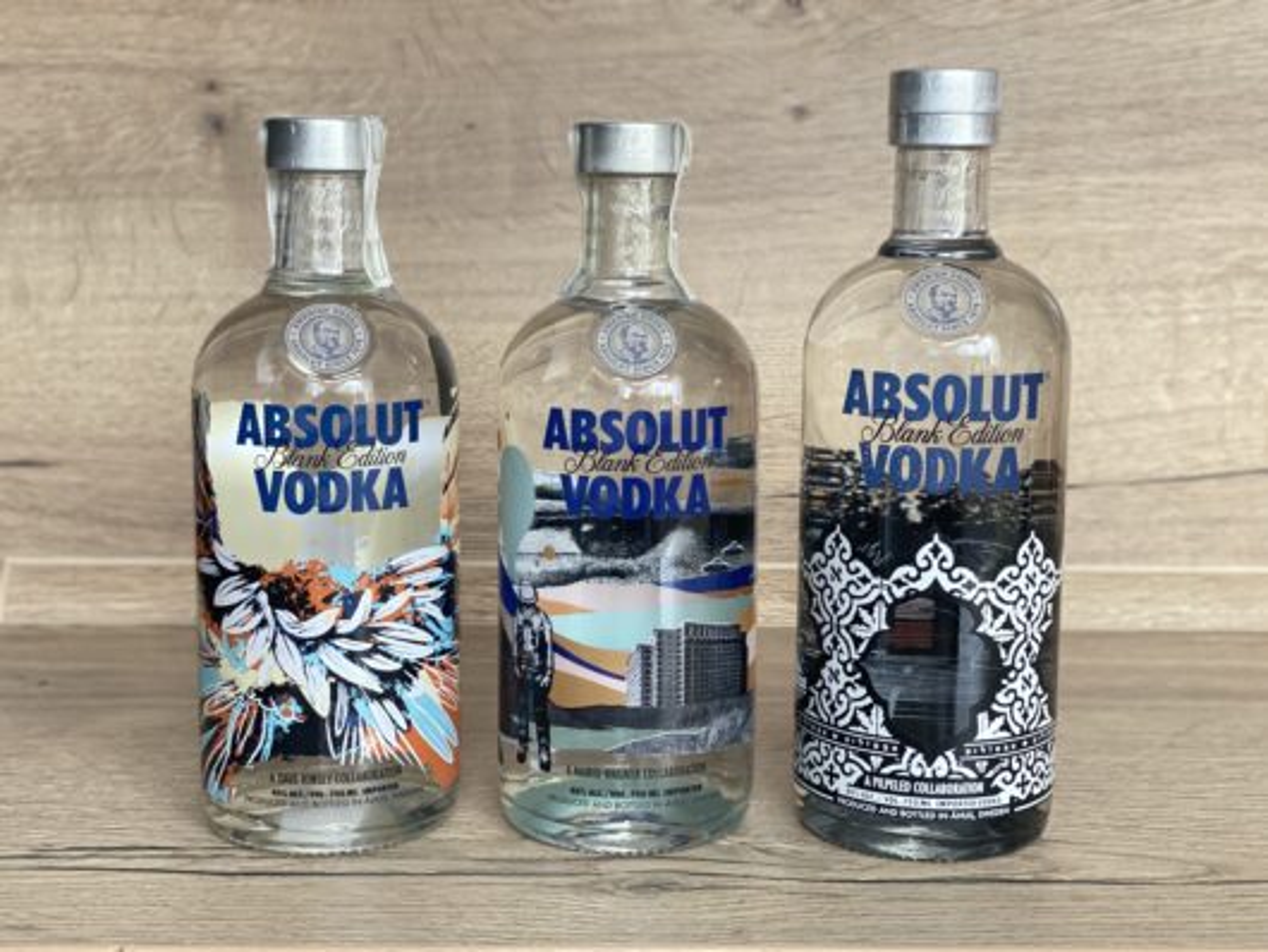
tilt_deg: -9.3
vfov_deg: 28.1
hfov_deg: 36.8
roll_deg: -0.8
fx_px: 1906
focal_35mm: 52
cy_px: 476
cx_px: 634
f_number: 2
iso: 160
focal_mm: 6
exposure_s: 1/40
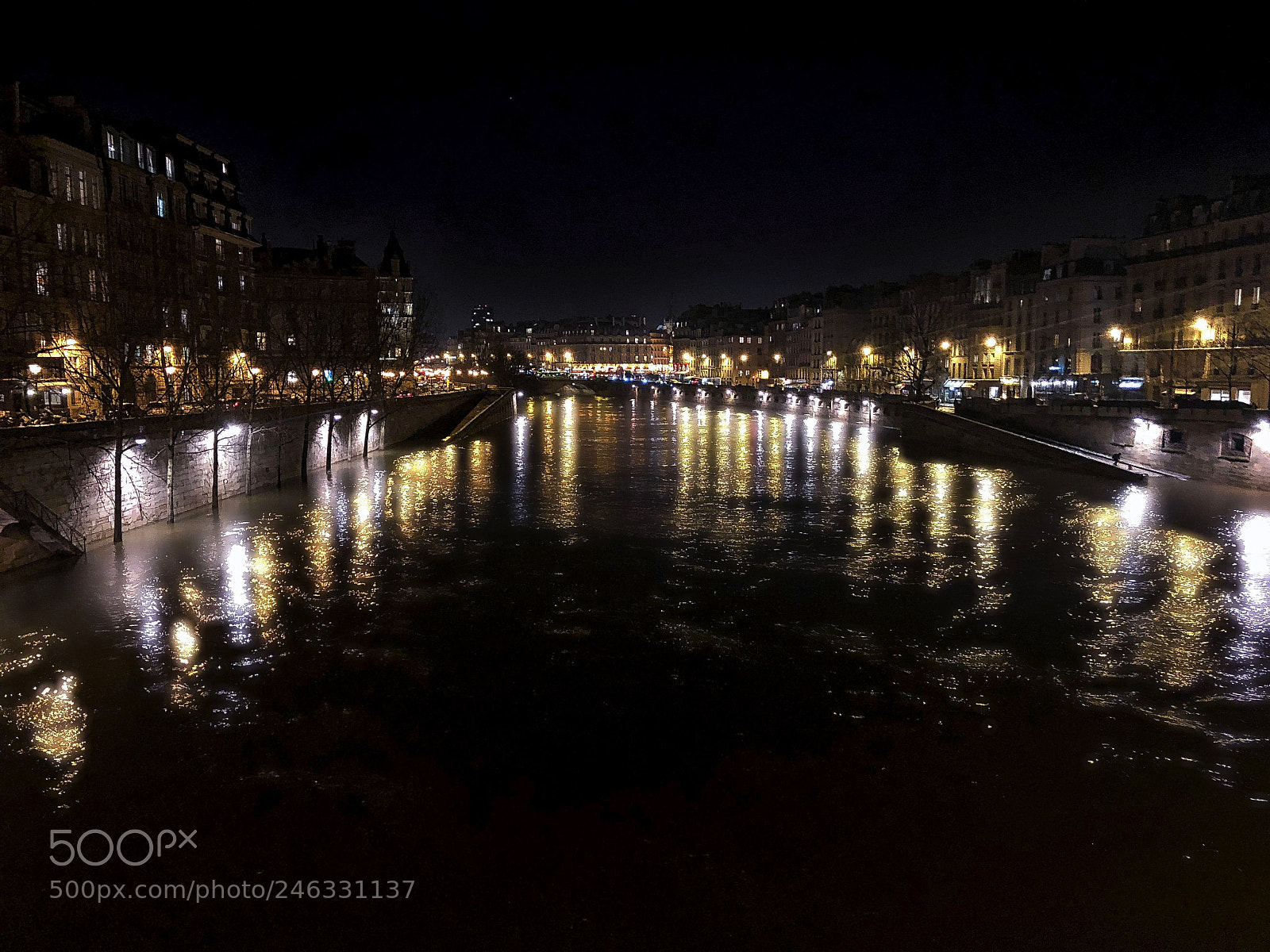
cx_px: 635
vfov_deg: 49.7
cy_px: 476
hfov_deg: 63.4
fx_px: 1027
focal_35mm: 28
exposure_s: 1/4
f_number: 1.8
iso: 100
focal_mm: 4
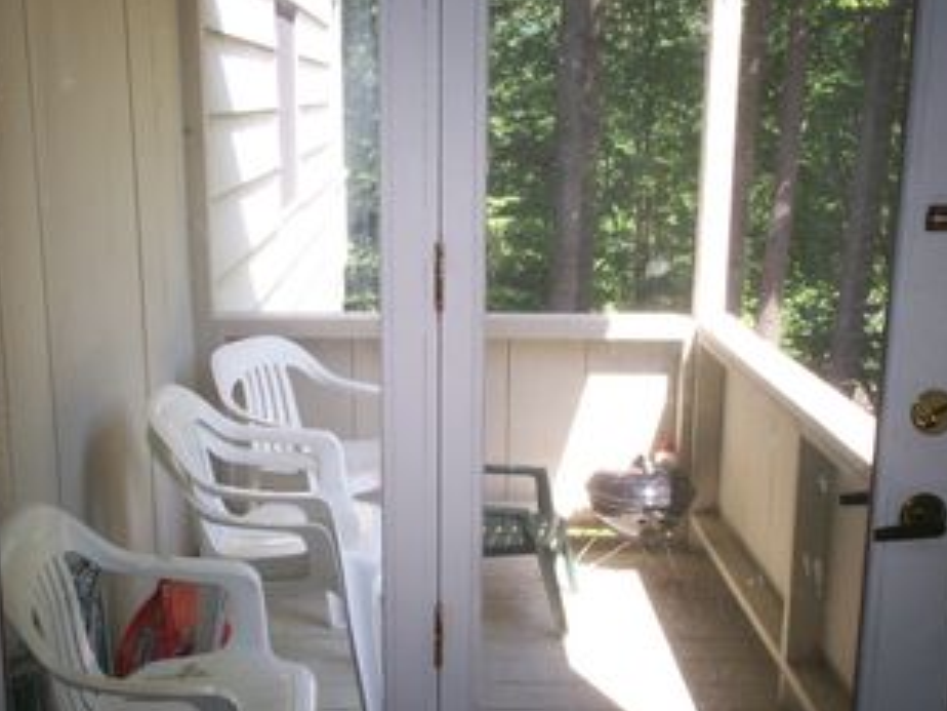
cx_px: 446
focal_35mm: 43
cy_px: 360
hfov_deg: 43.8
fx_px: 1176
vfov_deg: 33.6
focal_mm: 6
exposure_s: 1/77
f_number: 4.5
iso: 140
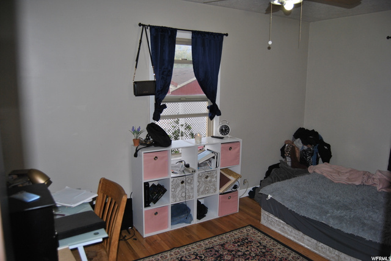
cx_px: 196
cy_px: 130
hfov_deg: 67.3
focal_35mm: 27
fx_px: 294
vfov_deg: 48.0
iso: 200
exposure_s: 1/60
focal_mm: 18
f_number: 3.5
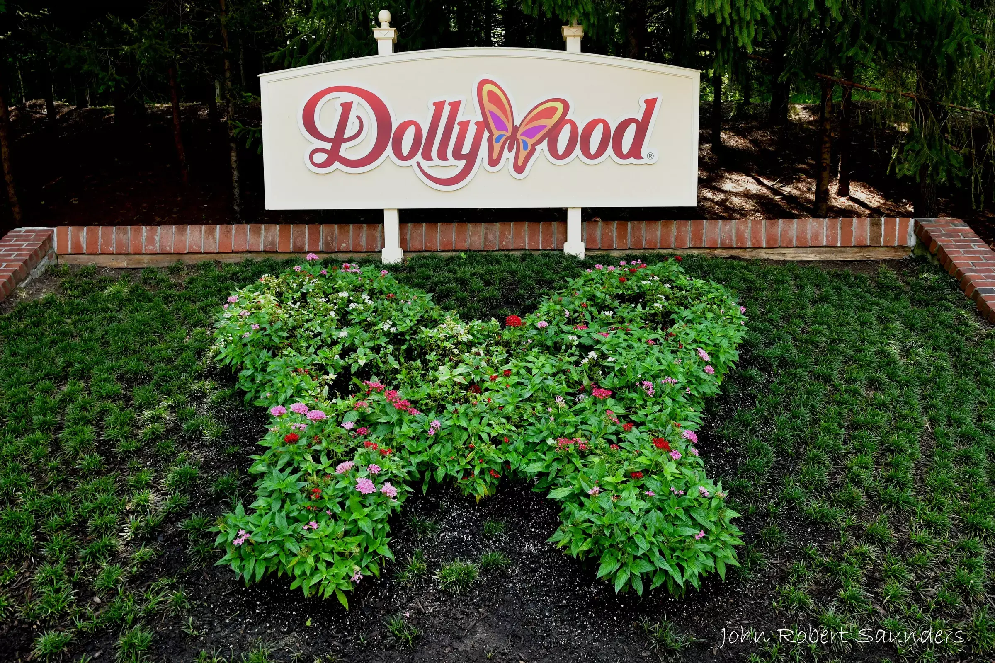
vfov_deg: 53.1
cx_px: 498
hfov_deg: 73.7
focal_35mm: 24
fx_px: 663
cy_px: 332
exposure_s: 1/125
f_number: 5.6
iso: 400
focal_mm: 16
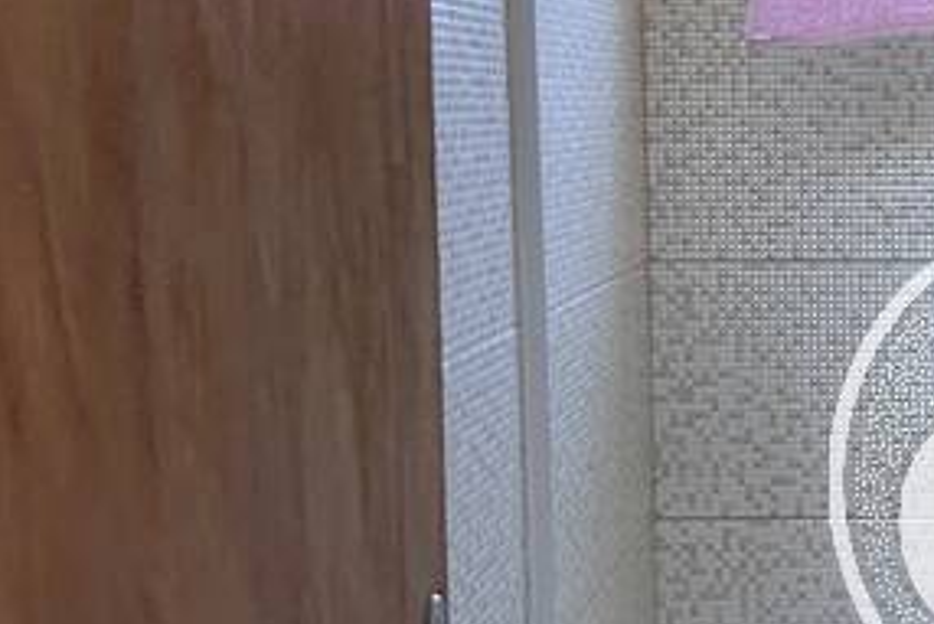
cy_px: 480
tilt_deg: -7.3
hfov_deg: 19.1
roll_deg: +0.2
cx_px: 1048
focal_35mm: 102
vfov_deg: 13.4
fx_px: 2648
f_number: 1.8
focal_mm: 4.25
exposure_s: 1/60
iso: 160
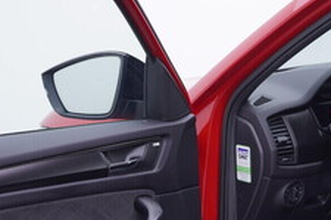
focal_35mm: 88
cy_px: 164
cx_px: 227
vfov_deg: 15.5
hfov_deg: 23.0
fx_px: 809
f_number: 3.2
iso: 125
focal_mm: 24
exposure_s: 1/50
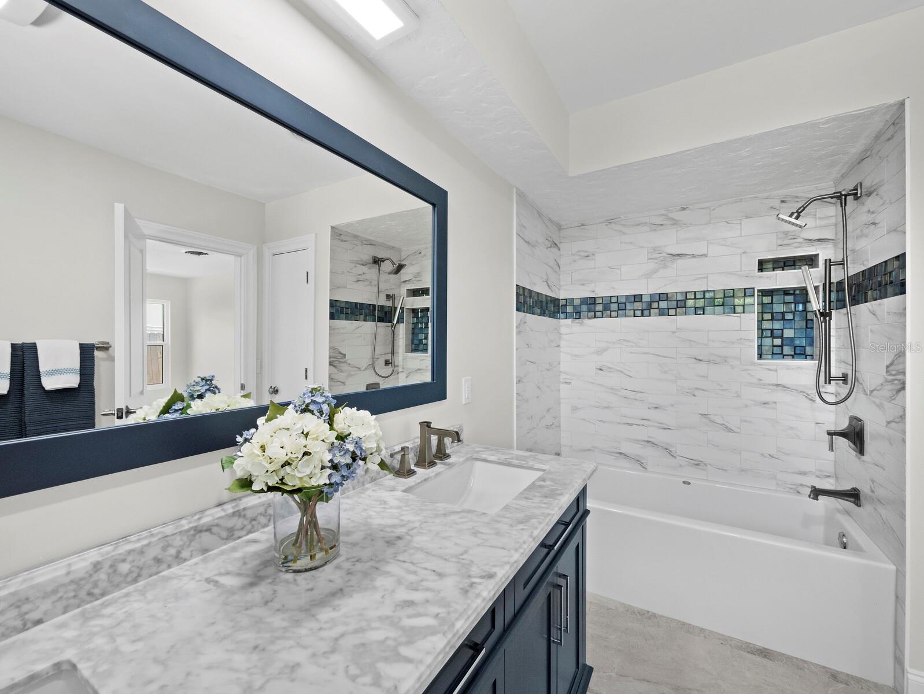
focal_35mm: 14
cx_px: 462
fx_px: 374
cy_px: 347
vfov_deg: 85.7
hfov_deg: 102.0
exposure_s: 1/20
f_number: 9
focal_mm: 7
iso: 1250
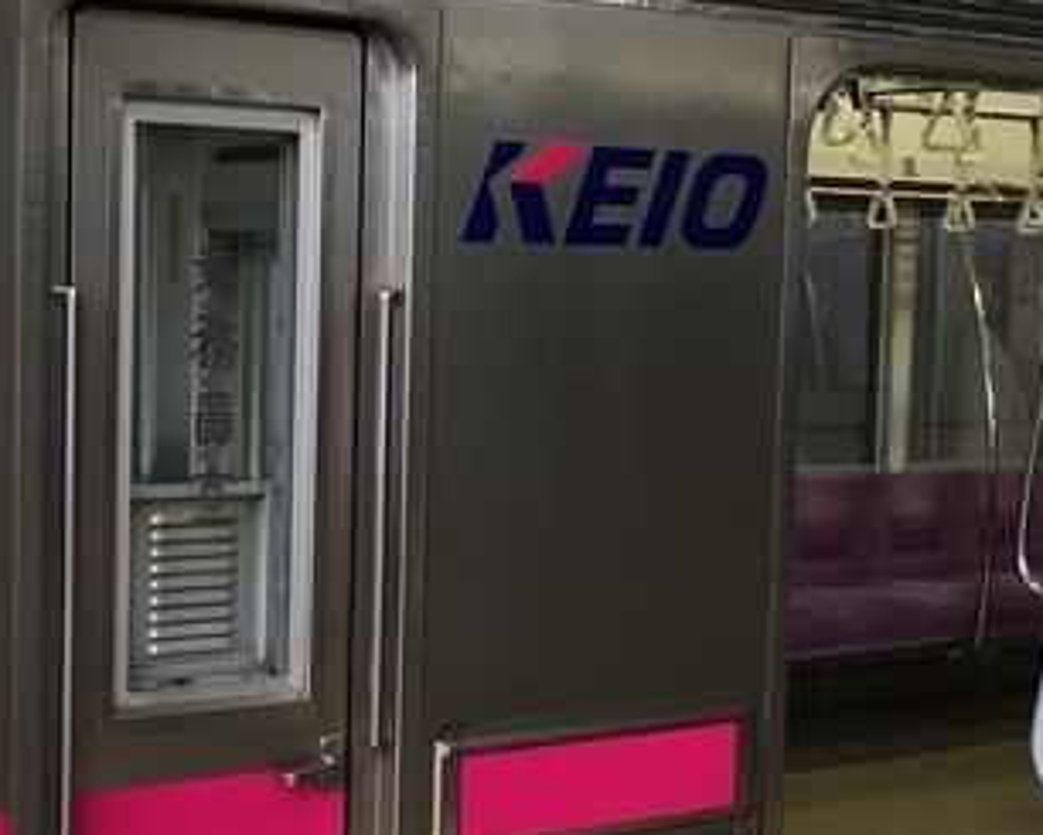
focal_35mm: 74
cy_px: 460
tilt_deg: -4.3
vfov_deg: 20.7
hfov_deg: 25.7
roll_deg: -1.4
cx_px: 511
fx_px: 2285
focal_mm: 4.15
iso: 25
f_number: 2.2
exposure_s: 1/60
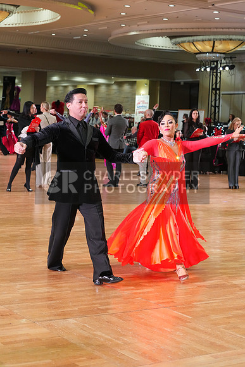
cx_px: 122
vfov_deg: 27.3
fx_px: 755
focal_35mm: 74
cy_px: 184
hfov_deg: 18.4
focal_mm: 74
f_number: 5
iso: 3200
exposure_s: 1/200
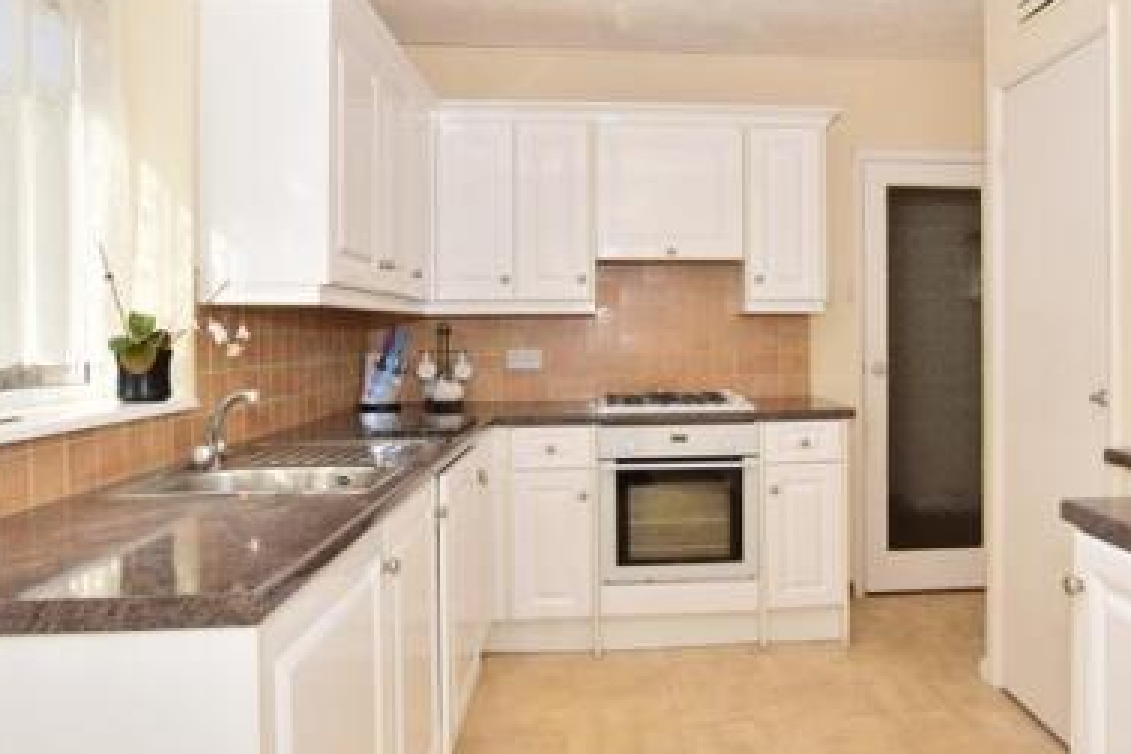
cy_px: 334
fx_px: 817
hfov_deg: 68.3
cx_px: 706
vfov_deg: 49.5
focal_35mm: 26
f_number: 14
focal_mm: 10
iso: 400
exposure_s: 1/200
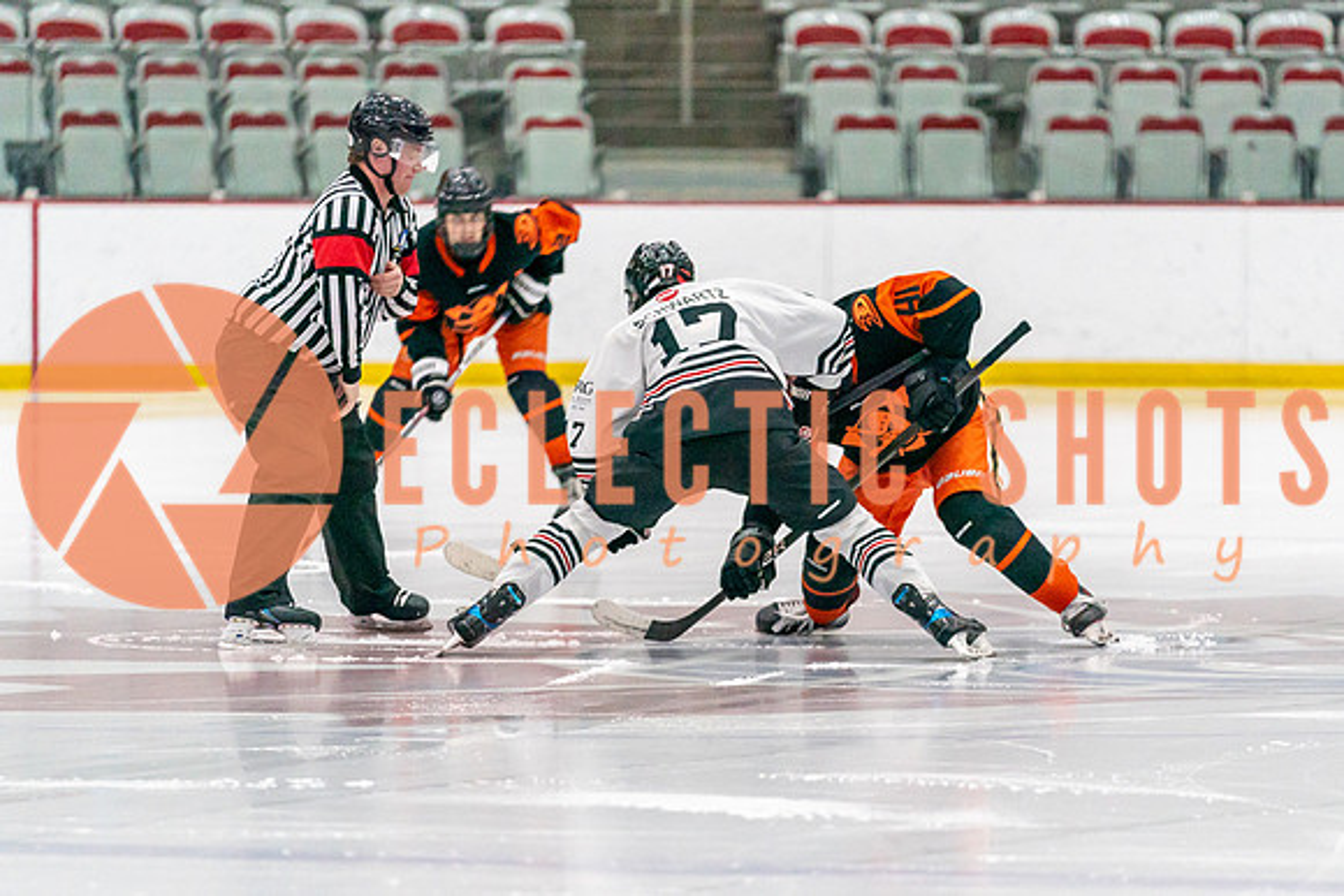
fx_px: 10525
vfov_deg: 4.9
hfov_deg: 7.3
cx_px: 749
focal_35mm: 282
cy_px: 631
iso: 3200
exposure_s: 1/1250
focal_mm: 200
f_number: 2.8
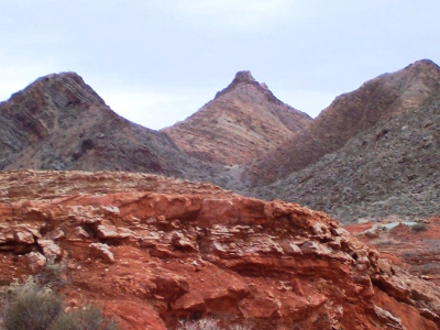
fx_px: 1297
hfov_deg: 19.3
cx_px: 220
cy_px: 165
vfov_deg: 14.5
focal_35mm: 102
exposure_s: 1/350
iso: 80
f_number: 4.6
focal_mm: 16.8
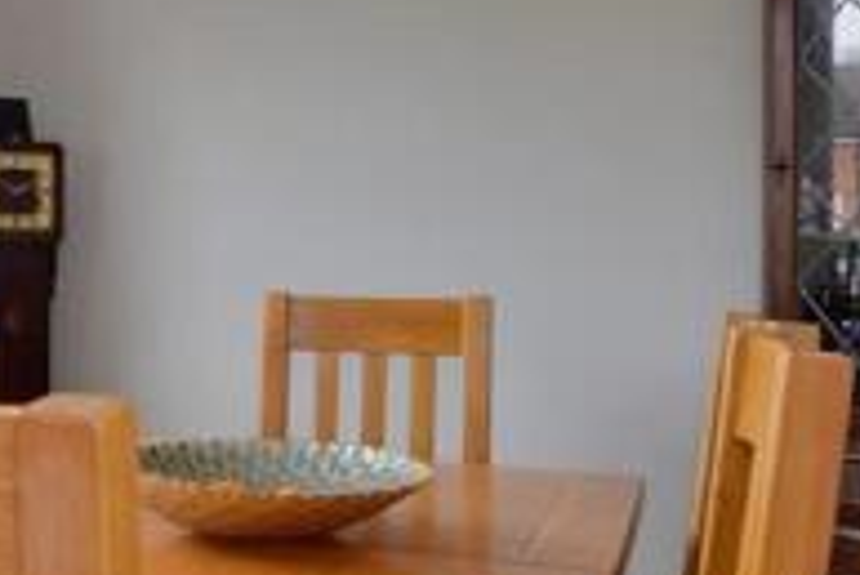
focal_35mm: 51
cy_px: 261
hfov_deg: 34.8
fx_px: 1219
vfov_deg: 26.5
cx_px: -22
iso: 400
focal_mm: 10
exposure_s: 1/10
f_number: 11
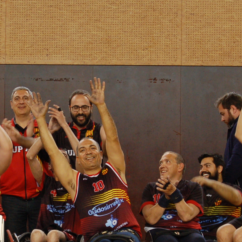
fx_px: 1599
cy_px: 162
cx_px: 37
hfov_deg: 8.6
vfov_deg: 8.6
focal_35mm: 202
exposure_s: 1/100
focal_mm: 55
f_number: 5.6
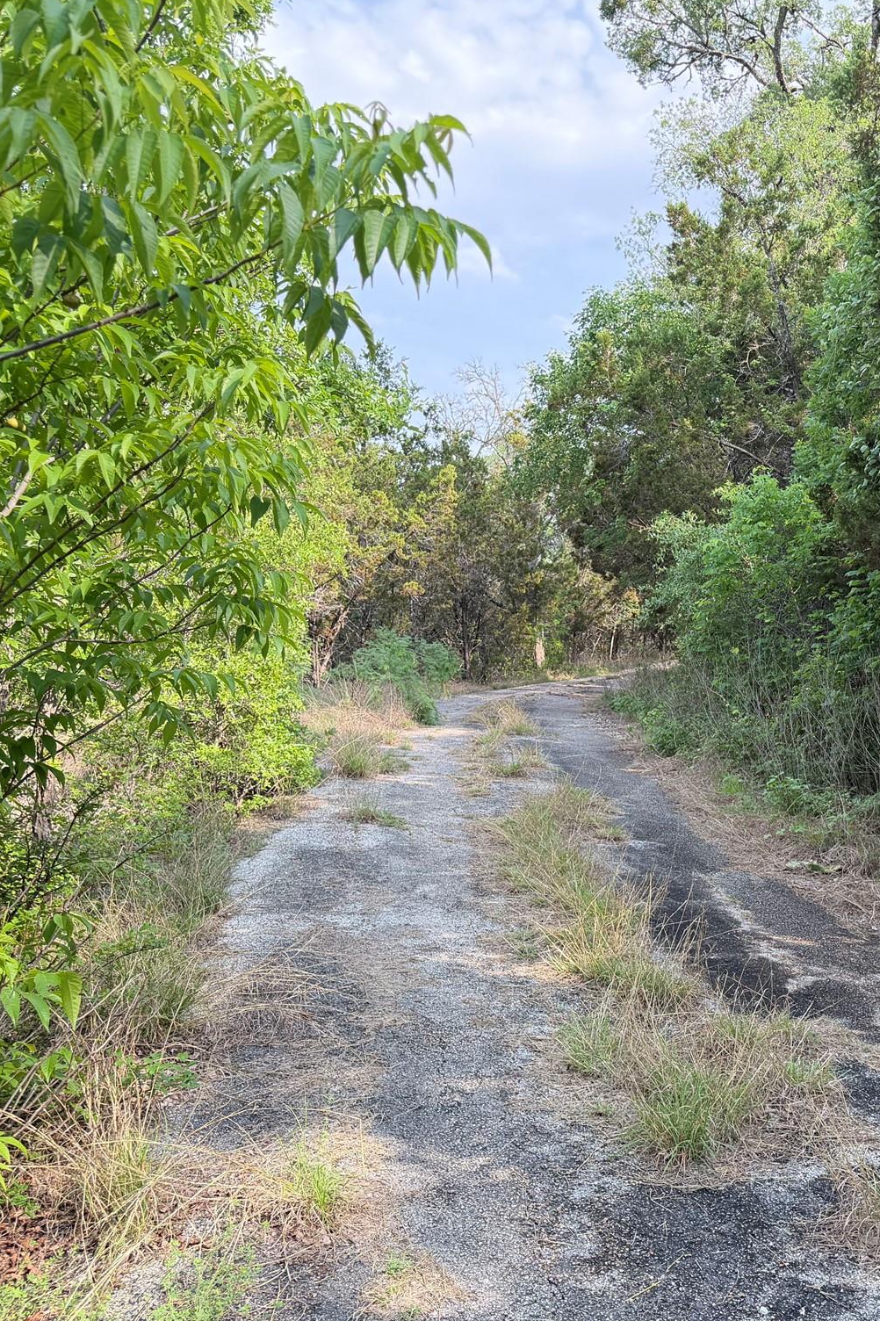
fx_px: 1247
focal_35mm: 34
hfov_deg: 37.2
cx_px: 729
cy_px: 652
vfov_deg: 55.8
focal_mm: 6.76
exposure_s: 1/967
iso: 100
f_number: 1.78
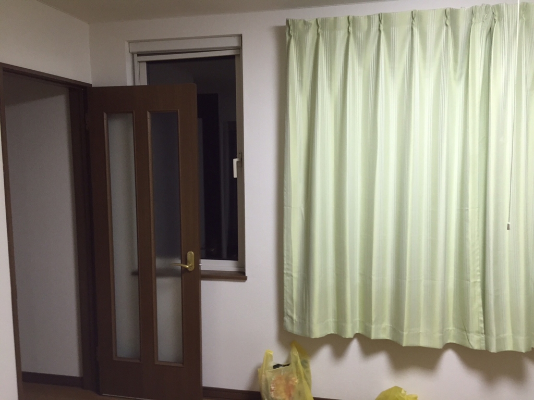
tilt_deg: -5.2
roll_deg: +0.4
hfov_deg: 61.7
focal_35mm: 29
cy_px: 200
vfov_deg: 48.2
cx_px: 267
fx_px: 447
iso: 125
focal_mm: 4.15
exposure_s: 1/33
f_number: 2.2
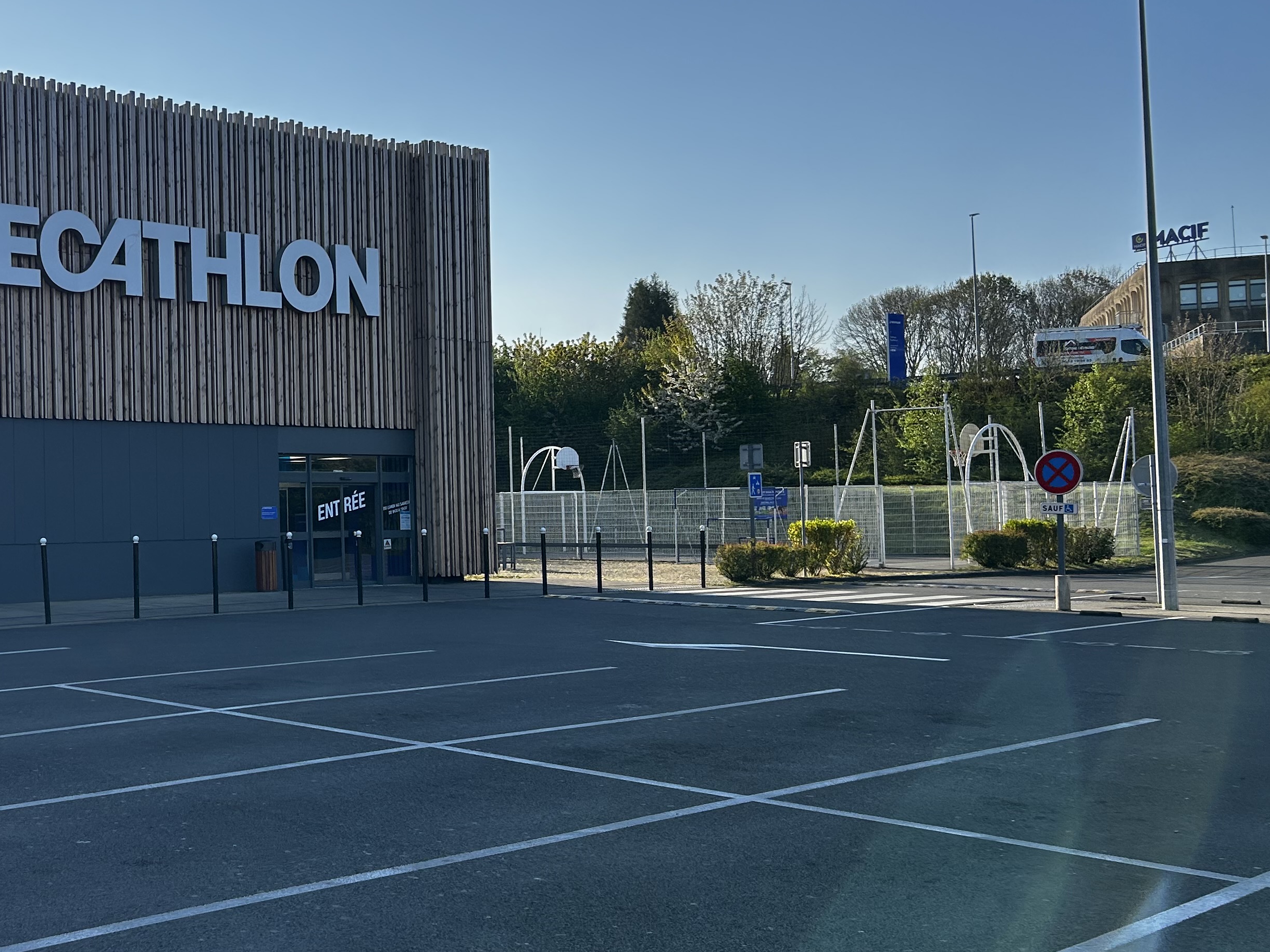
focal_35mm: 43
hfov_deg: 41.6
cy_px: 468
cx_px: 224
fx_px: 1577
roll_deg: +1.4
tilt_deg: +4.2
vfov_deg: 33.6
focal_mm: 5.7
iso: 50
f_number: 1.5
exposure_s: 1/3831
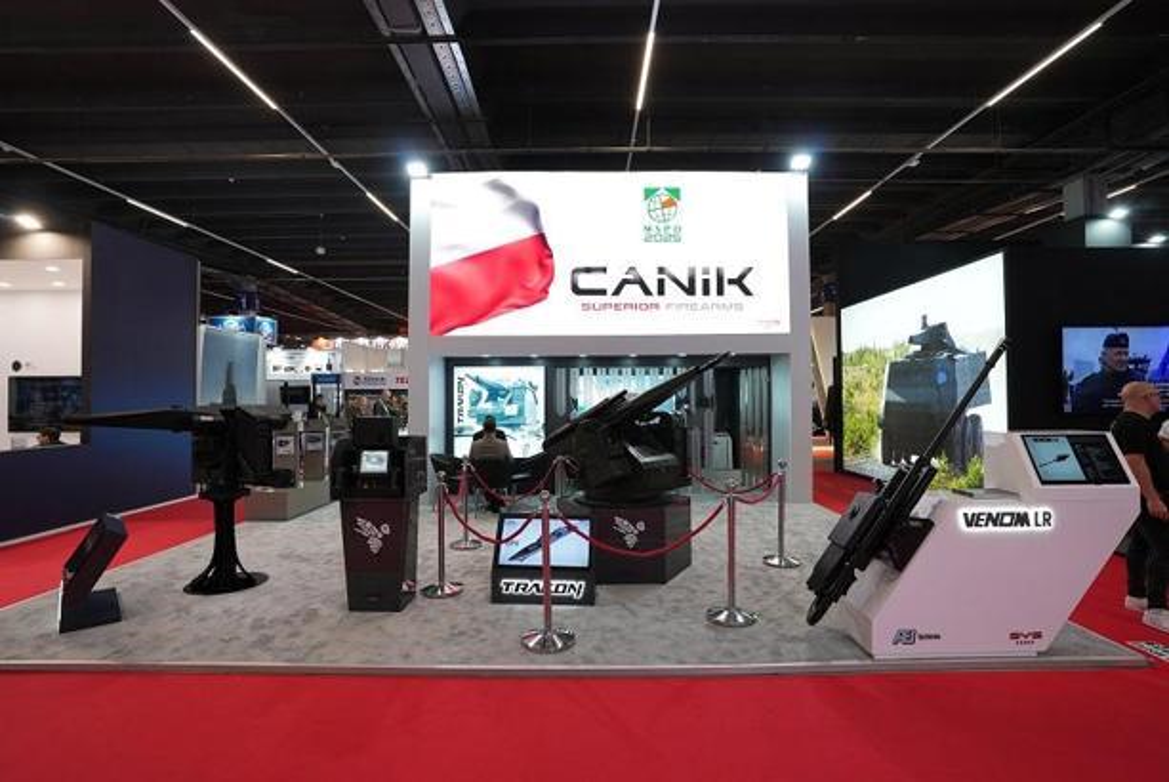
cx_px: 584
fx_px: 553
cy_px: 391
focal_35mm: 17
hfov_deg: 93.2
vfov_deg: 70.6
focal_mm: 17
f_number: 5
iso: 640
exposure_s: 1/80
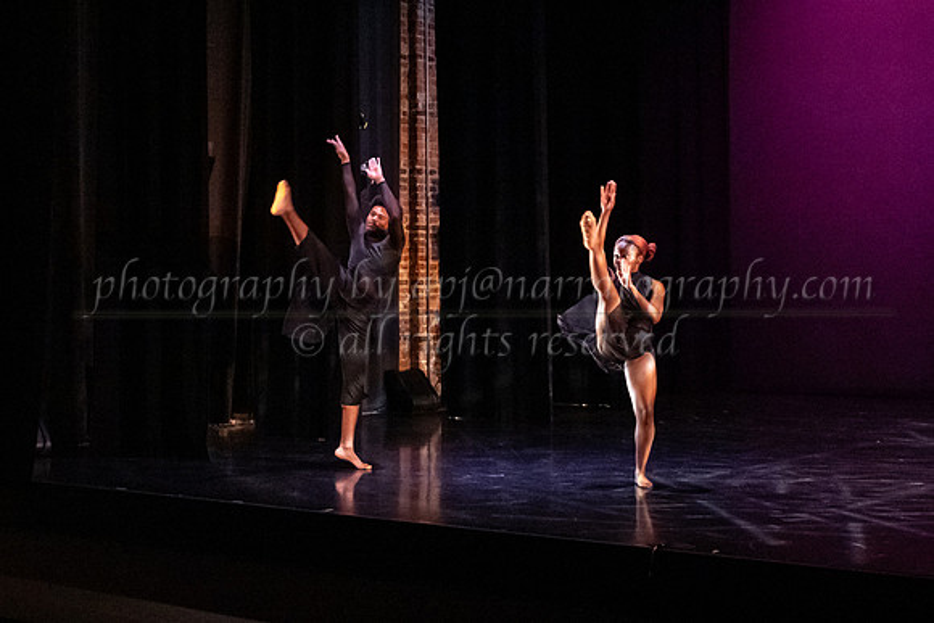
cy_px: 219
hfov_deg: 34.4
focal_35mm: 58
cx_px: 399
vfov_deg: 23.3
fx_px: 1506
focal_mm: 35
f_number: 3.2
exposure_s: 1/250
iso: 6400
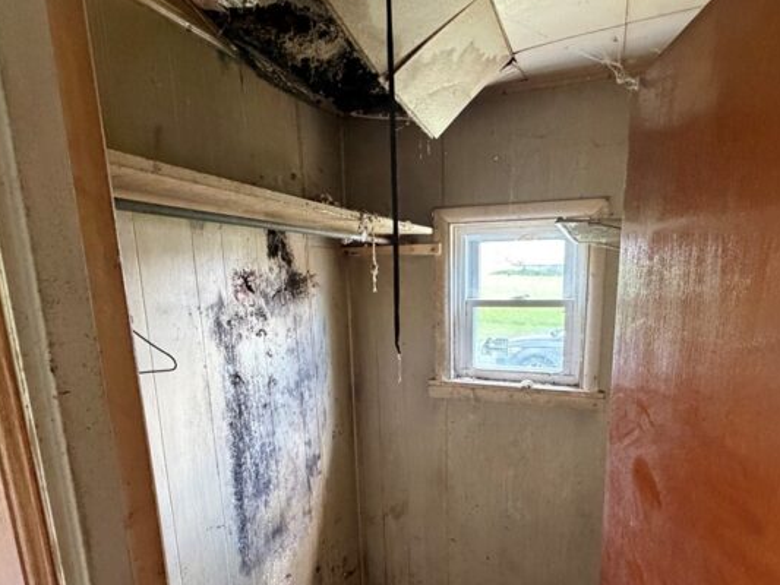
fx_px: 473
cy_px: 369
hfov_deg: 78.6
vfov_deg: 62.5
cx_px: 438
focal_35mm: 21
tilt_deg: -13.0
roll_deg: +0.9
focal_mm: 2.22
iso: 640
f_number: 2.2
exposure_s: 1/60
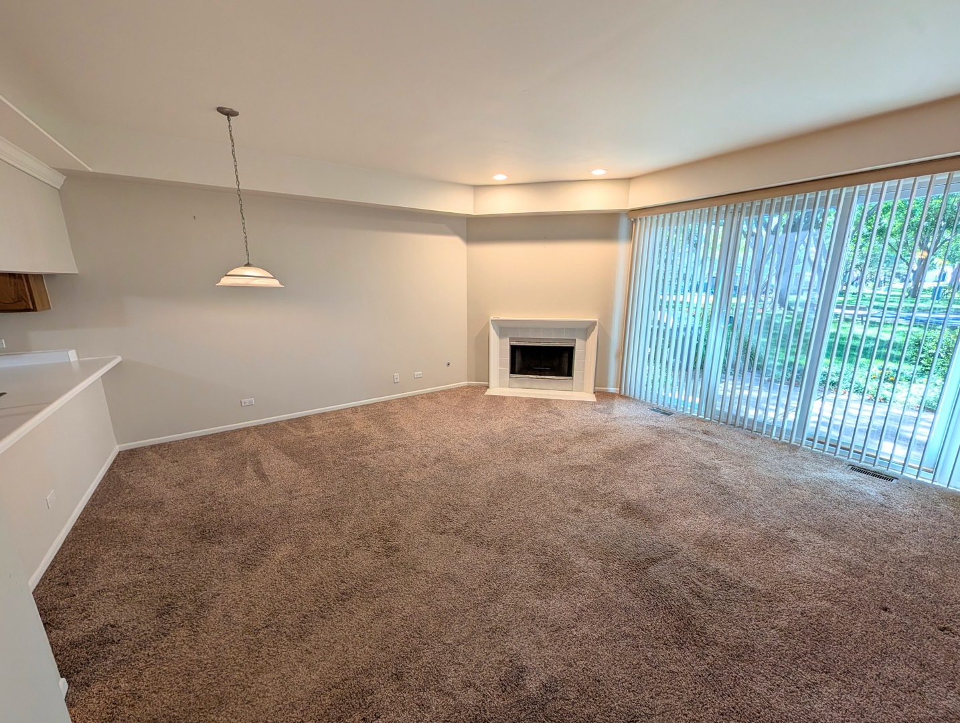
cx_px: 480
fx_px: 333
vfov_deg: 94.7
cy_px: 362
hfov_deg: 110.5
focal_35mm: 12
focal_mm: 2.02
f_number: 1.7
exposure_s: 1/120
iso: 103
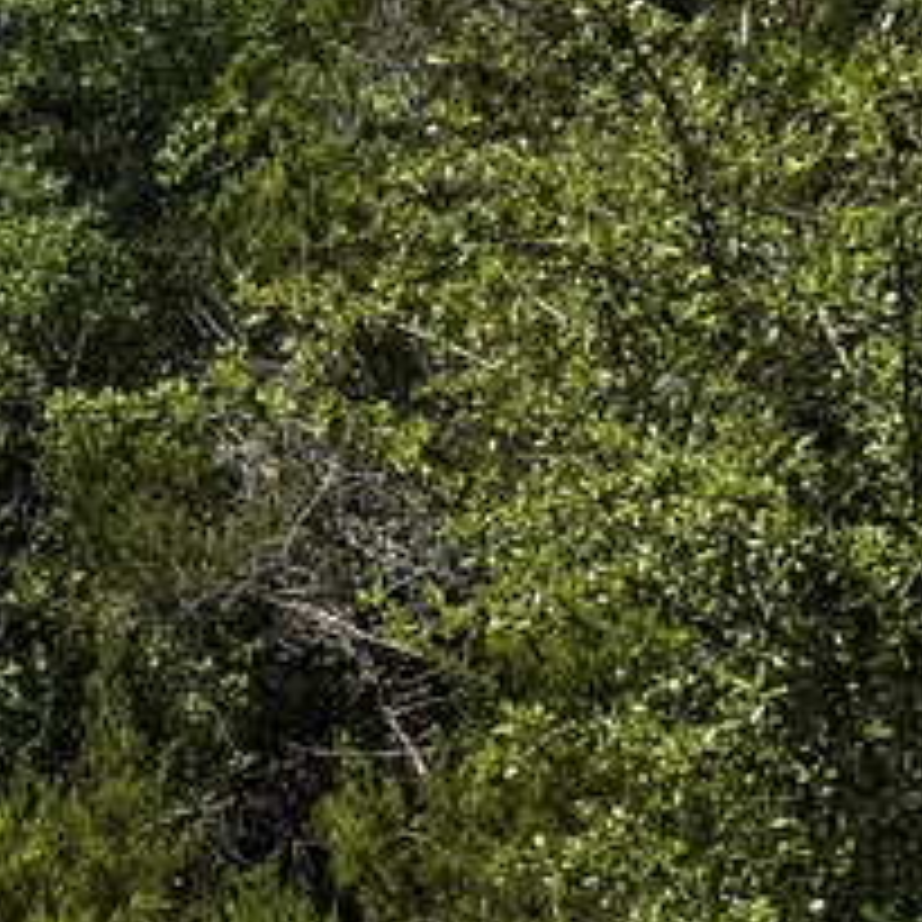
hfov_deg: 11.7
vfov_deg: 11.7
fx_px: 4490
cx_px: 499
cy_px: 225
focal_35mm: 149
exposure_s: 1/4608
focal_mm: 6.76
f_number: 1.78
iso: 80
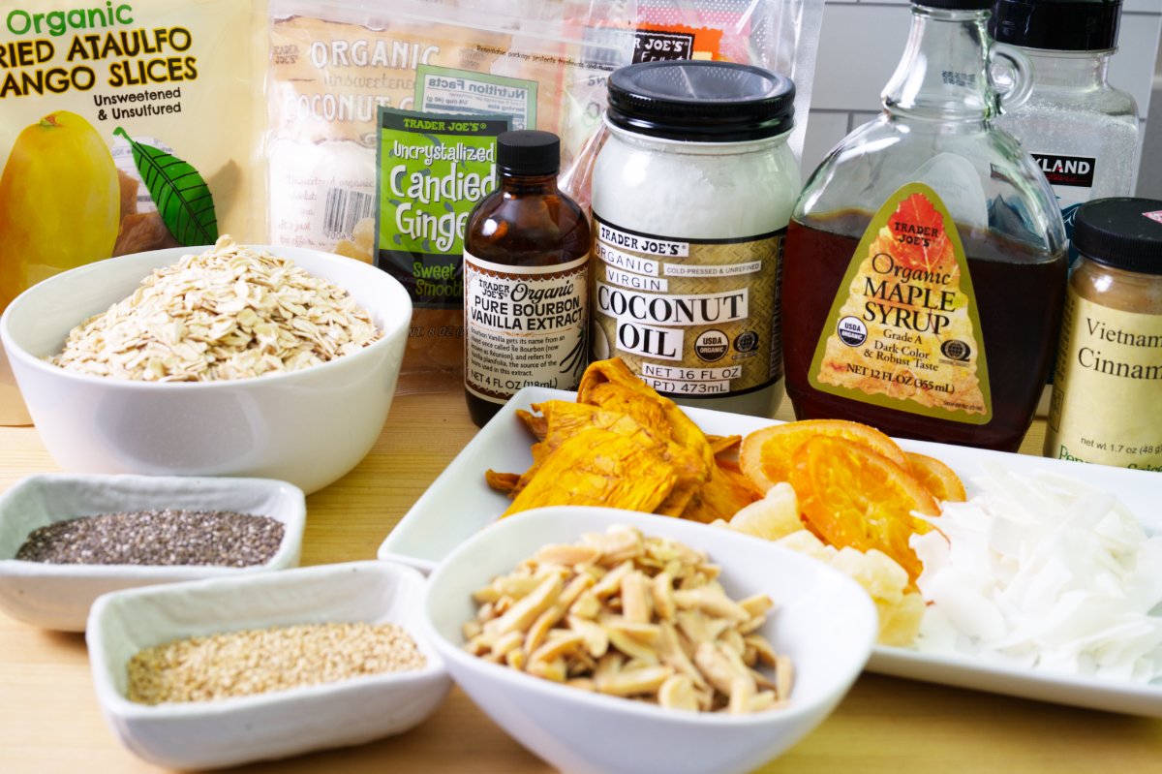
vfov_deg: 26.5
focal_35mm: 51
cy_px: 387
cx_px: 581
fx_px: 1645
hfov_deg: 38.9
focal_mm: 51
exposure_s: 1/2
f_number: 9
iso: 400
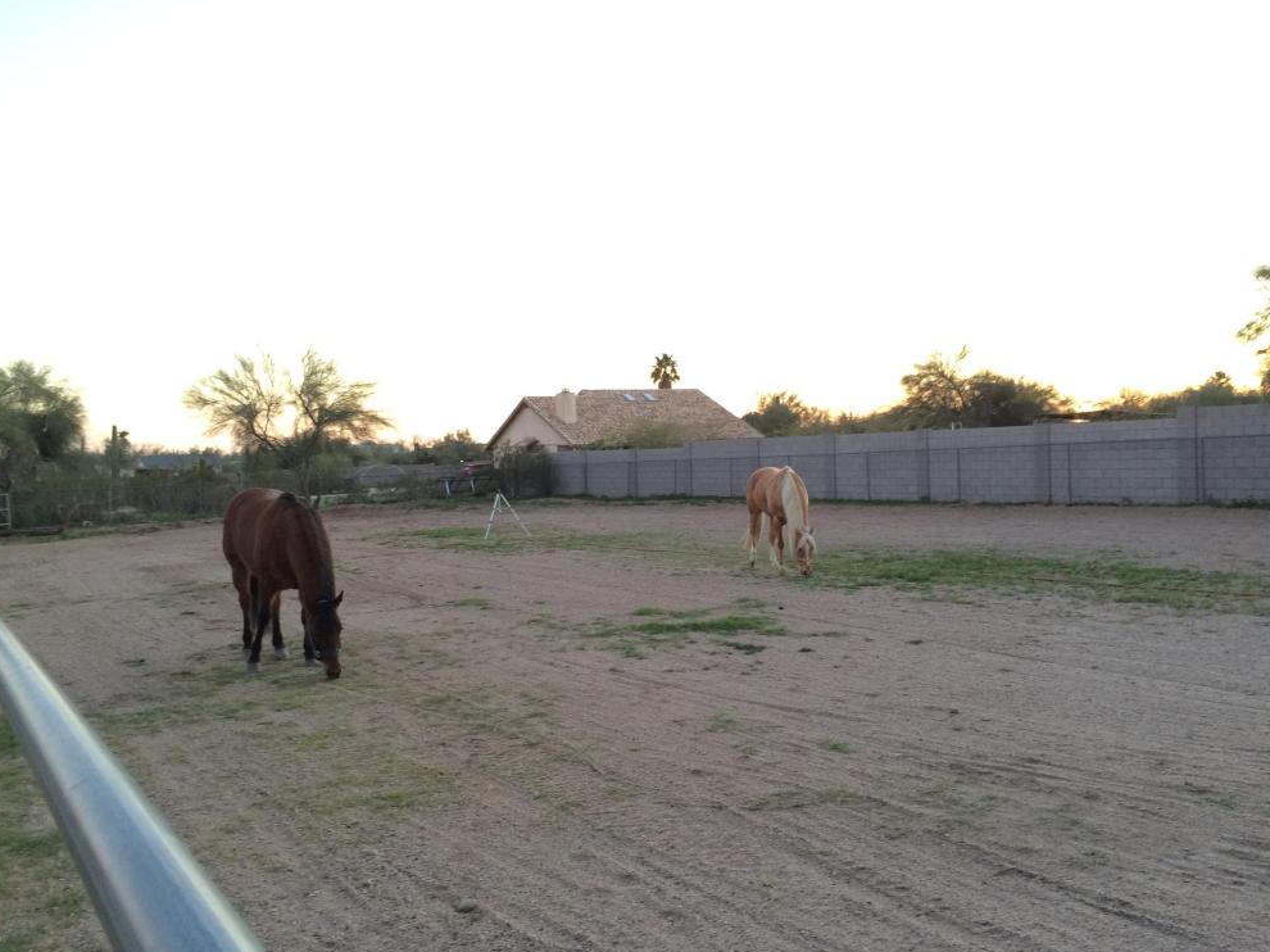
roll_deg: +4.1
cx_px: 623
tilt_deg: -2.1
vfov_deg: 46.8
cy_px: 477
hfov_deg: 60.0
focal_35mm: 30
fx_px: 1100
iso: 100
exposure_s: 1/30
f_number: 2.2
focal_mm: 4.15
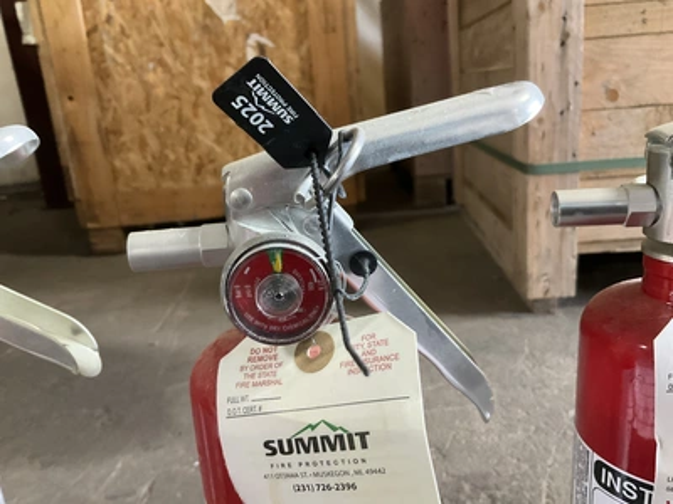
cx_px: 336
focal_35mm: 29
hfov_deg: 61.7
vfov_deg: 48.2
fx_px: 564
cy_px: 252
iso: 250
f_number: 1.8
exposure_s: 1/60
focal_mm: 3
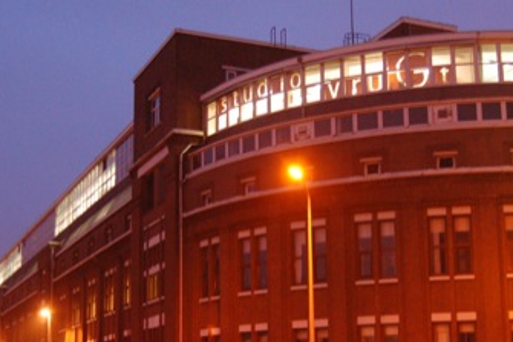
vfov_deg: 21.4
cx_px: 263
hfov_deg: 31.9
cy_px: 240
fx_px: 897
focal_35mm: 63
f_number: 3.8
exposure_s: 1/5
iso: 1600
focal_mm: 22
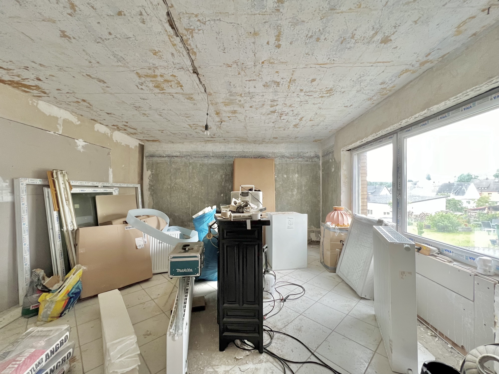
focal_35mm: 13
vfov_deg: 89.9
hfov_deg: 106.2
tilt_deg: +0.3
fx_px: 187
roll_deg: -0.1
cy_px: 187
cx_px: 250
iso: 250
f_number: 1.8
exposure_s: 1/86
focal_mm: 1.57
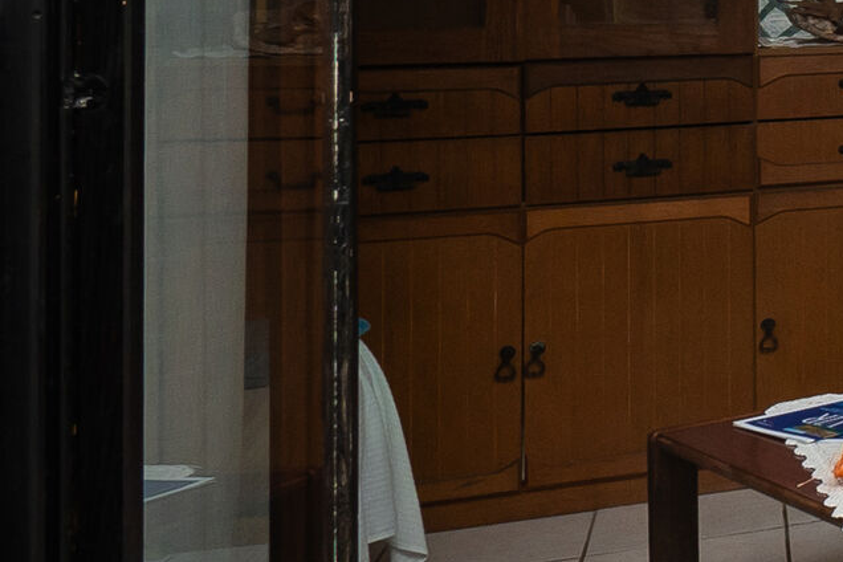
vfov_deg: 20.1
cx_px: 1612
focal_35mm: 66
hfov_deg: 19.8
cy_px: 31
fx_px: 1545
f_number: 8
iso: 200
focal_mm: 10
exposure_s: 1/200
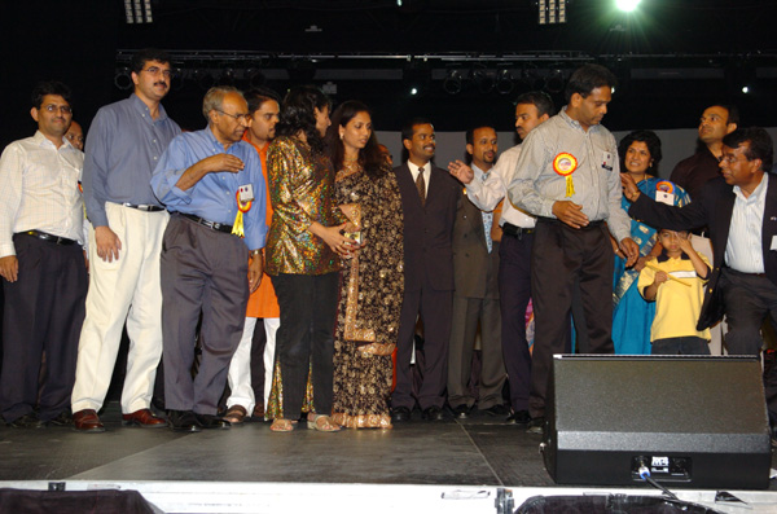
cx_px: 388
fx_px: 969
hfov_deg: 43.7
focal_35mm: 45
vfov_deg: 29.7
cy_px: 257
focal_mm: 30
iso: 400
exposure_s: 1/200
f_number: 4
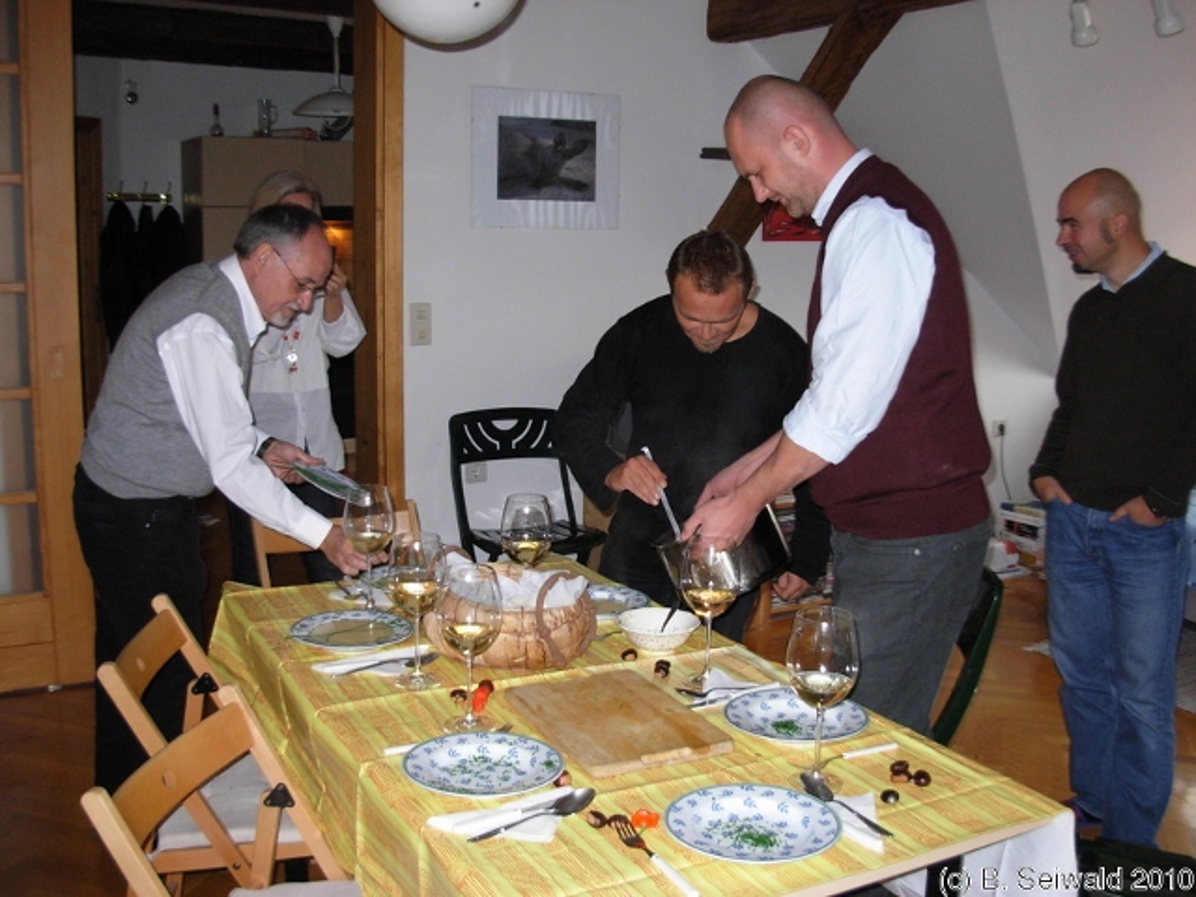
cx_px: 598
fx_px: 1313
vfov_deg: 37.7
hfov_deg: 49.0
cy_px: 448
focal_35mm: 38
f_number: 2.9
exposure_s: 1/80.6
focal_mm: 6.3
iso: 200
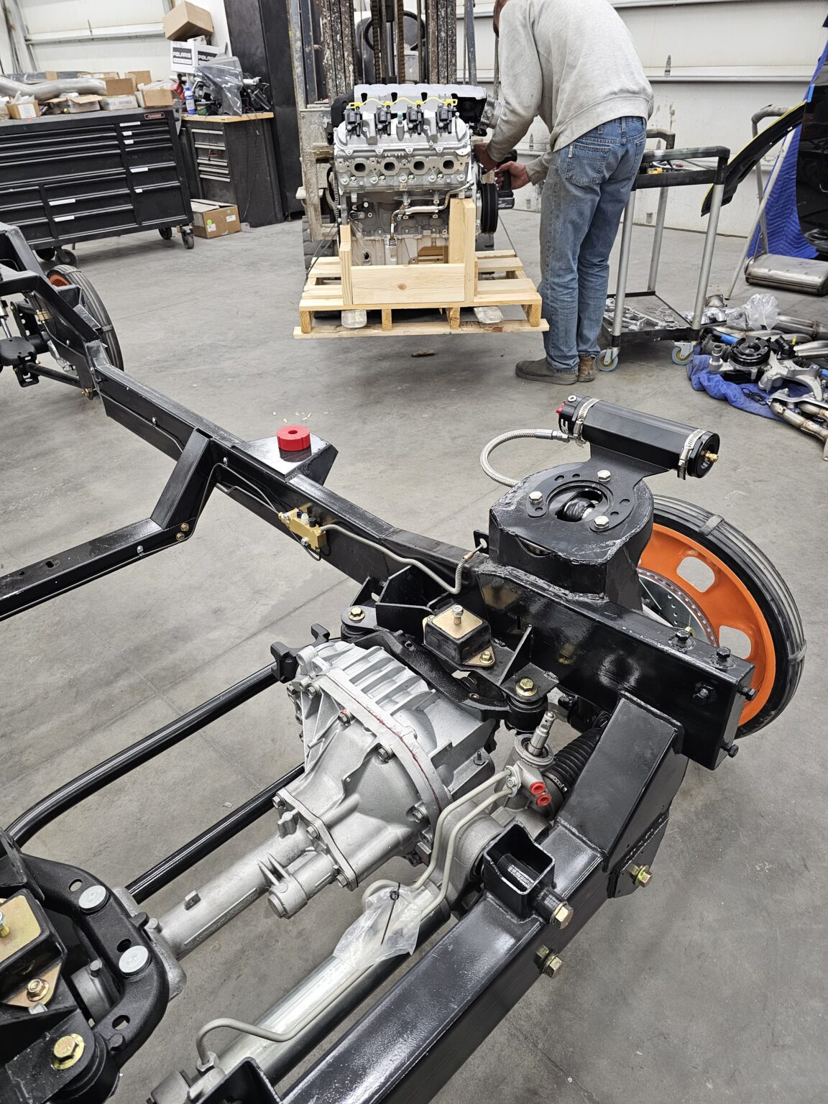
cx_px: 414
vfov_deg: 73.9
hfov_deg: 58.9
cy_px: 552
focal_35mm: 23
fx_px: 734
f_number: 1.7
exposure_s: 1/120
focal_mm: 6.3
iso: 320
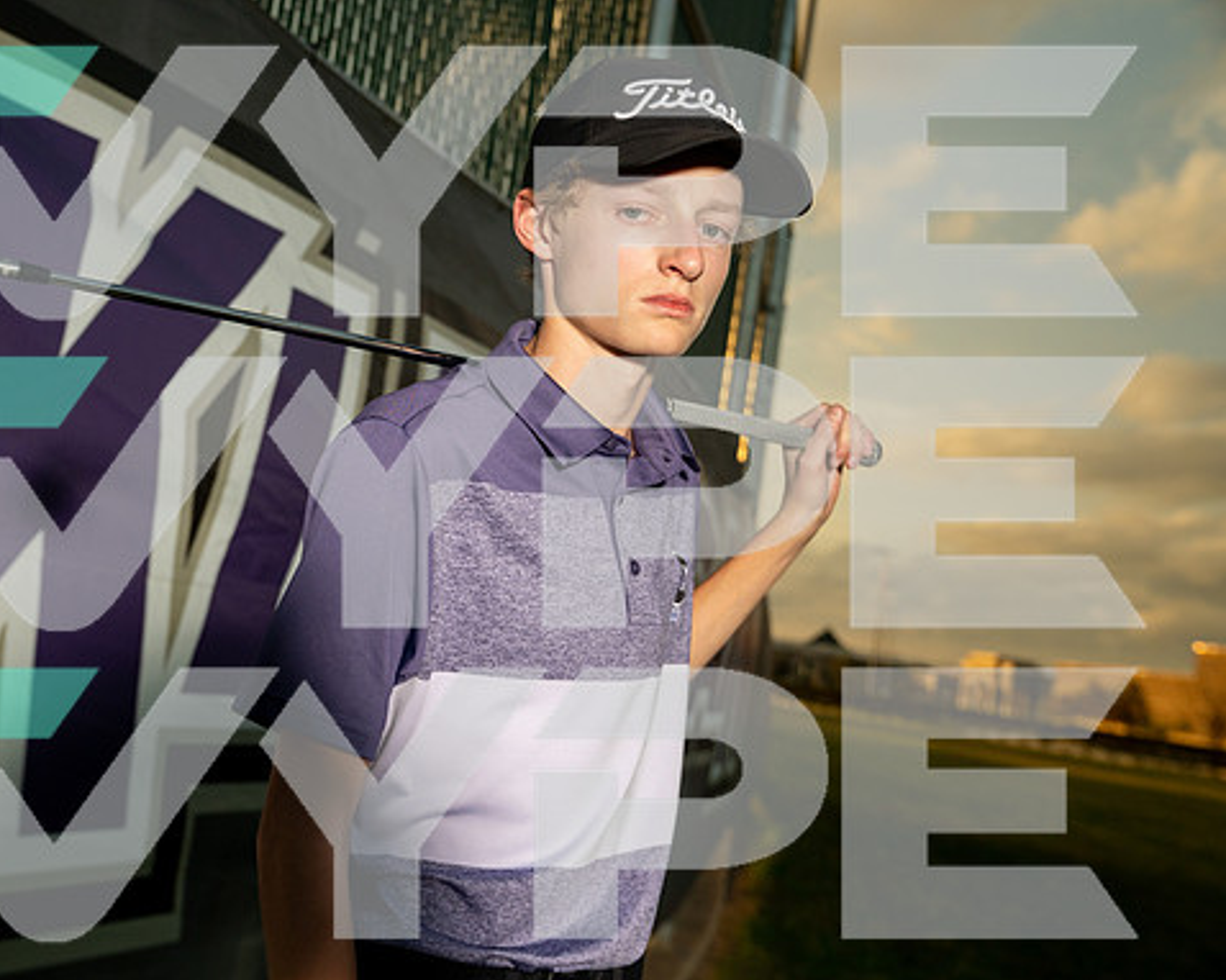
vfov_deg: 36.5
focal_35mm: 41
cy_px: 494
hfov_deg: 44.6
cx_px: 492
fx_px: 1487
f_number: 4.5
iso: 400
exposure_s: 1/250
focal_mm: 36
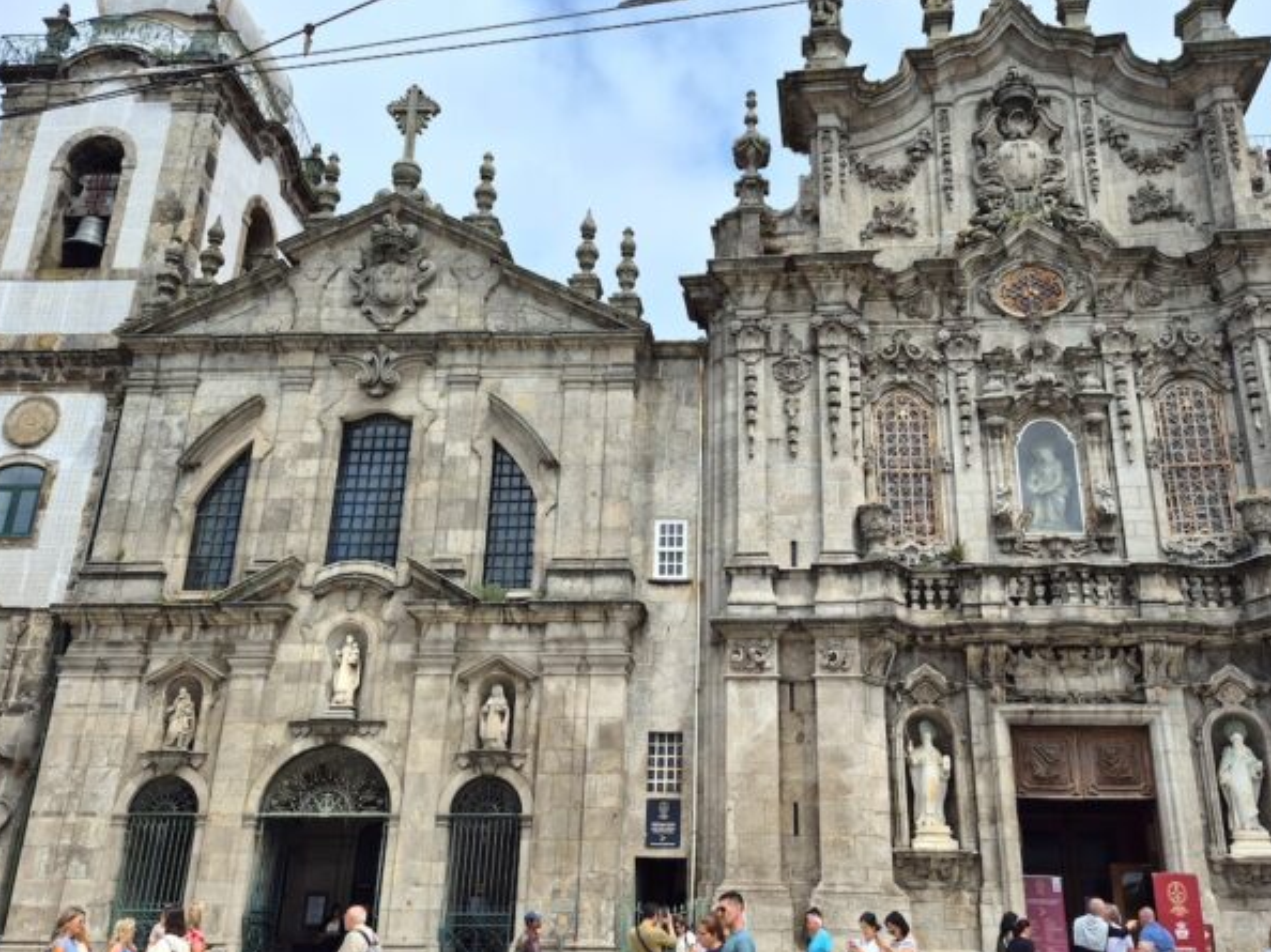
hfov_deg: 58.3
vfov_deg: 45.4
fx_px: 1138
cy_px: 460
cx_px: 689
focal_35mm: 31
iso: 25
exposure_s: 1/2872
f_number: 1.8
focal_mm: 5.4
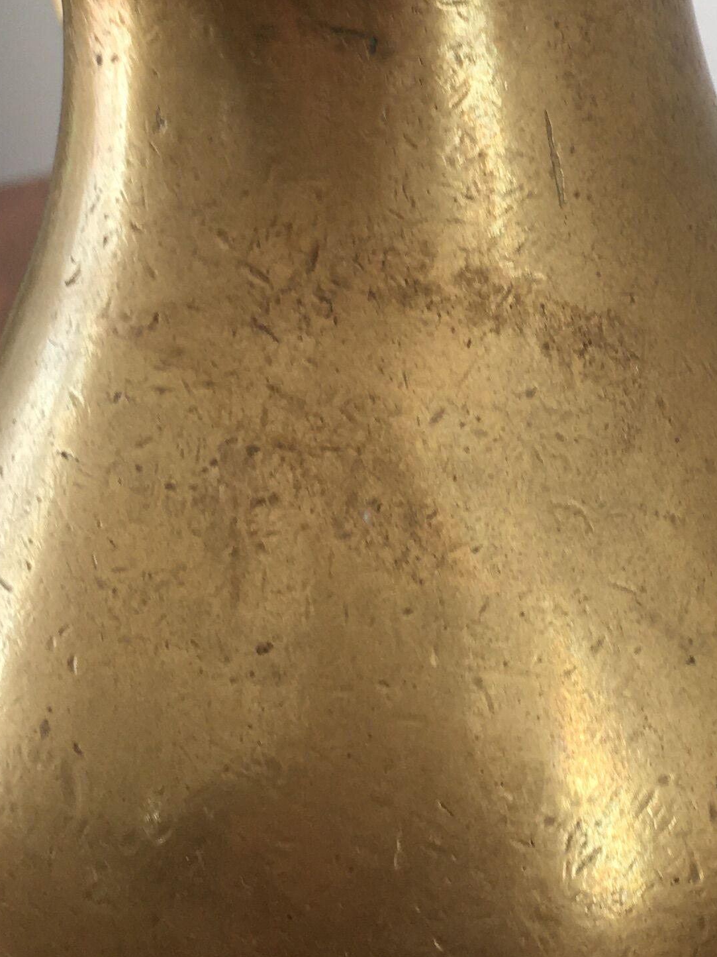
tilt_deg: -16.8
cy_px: 168
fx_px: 2237
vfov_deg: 23.7
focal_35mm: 81
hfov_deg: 17.9
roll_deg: +3.0
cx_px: 653
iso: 25
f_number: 2.2
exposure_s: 1/50
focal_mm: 4.15
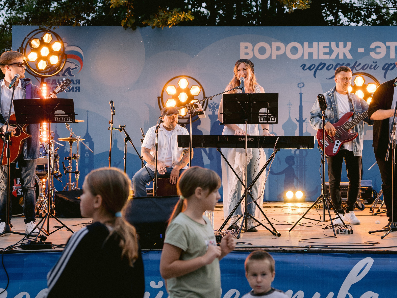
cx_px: 244
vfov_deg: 18.9
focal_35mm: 78
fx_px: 895
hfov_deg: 25.0
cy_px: 104
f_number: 2.8
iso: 640
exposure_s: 1/160
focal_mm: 52
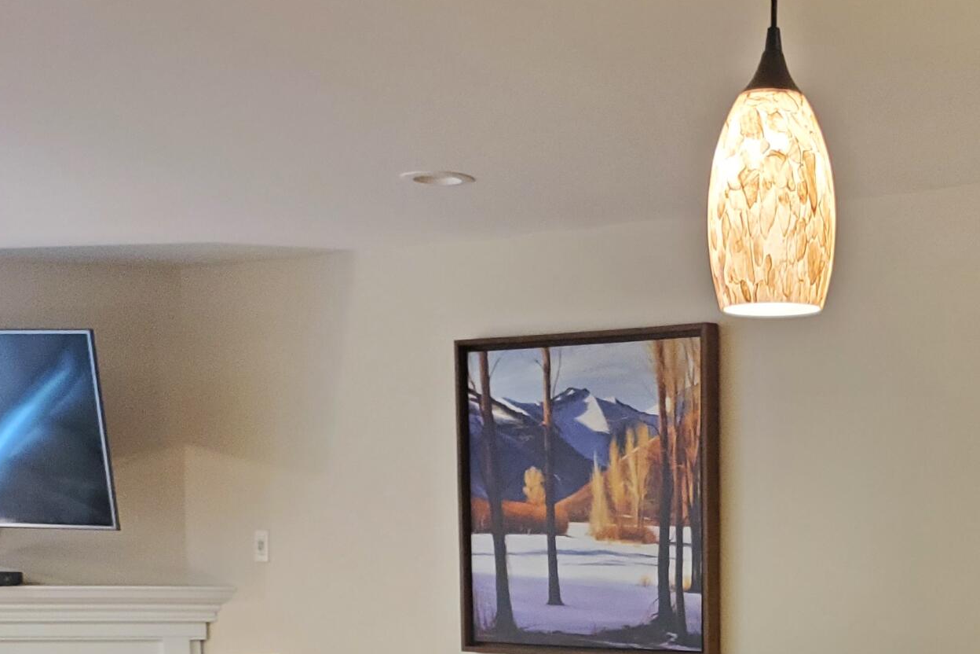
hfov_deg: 29.9
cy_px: 728
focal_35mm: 65
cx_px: 845
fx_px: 1769
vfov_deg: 20.0
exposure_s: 1/59
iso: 250
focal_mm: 4.3
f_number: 1.5
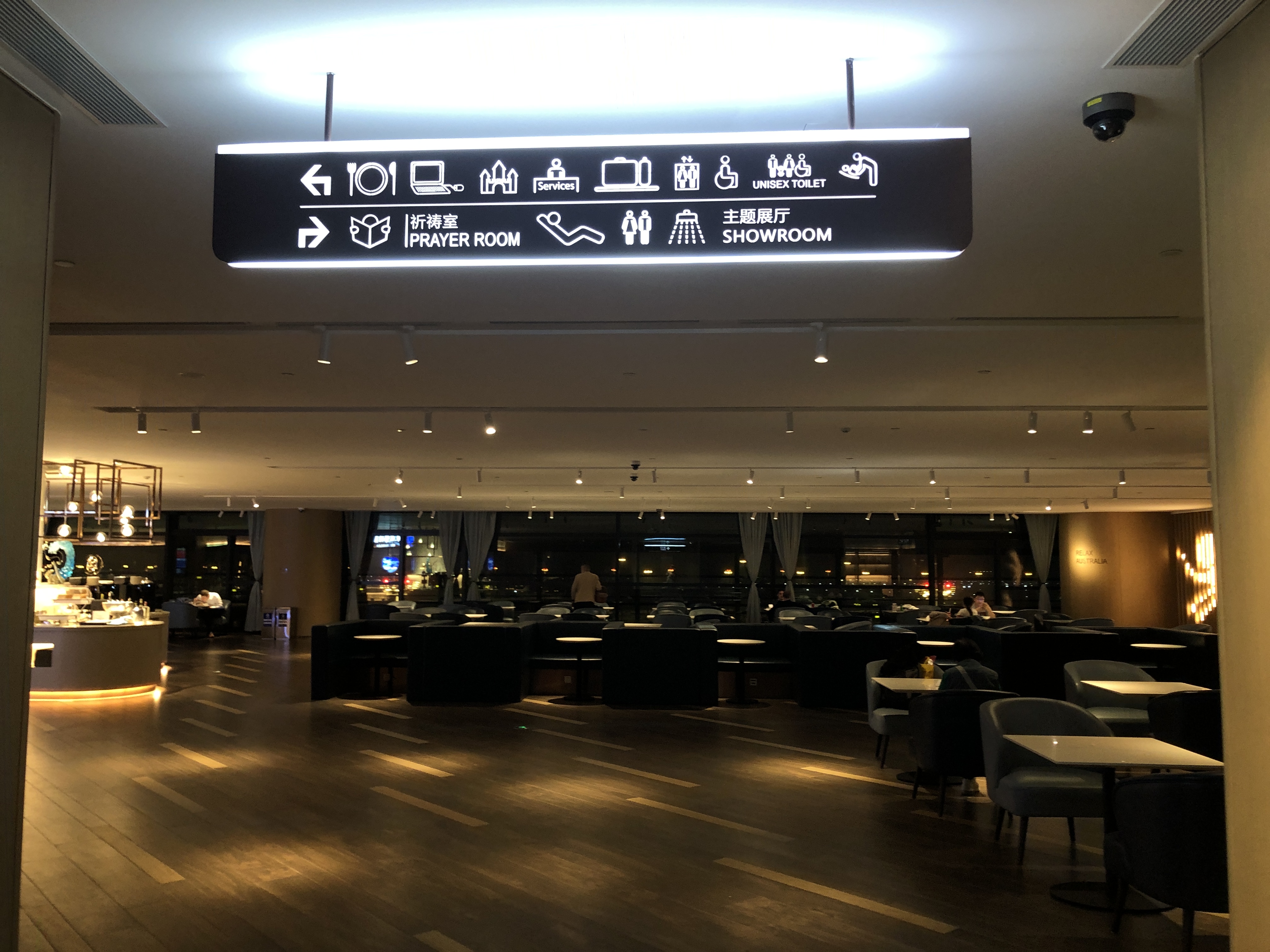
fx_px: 1027
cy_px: 476
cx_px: 635
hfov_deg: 63.4
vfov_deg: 49.7
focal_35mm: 28
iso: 40
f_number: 1.8
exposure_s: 1/26
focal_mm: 3.99
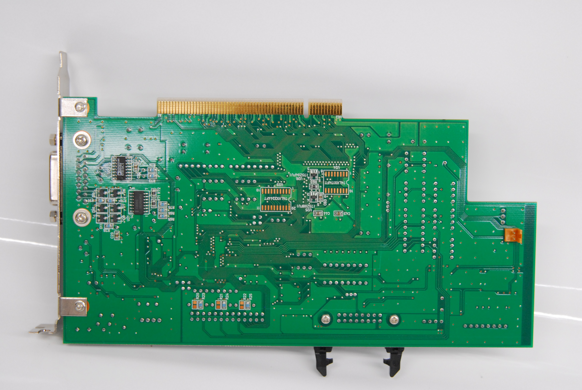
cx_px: 291
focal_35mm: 63
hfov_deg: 31.9
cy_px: 195
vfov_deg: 21.6
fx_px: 1020
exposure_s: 1/125
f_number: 3.3
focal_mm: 42
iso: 800
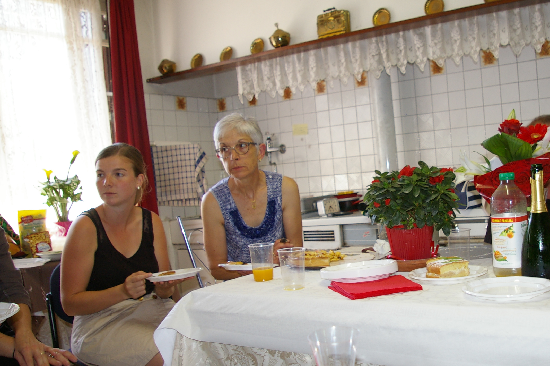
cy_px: 196
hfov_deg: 49.7
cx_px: 375
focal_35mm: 38
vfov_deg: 35.0
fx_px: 580
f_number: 4
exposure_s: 1/30
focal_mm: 18
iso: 400
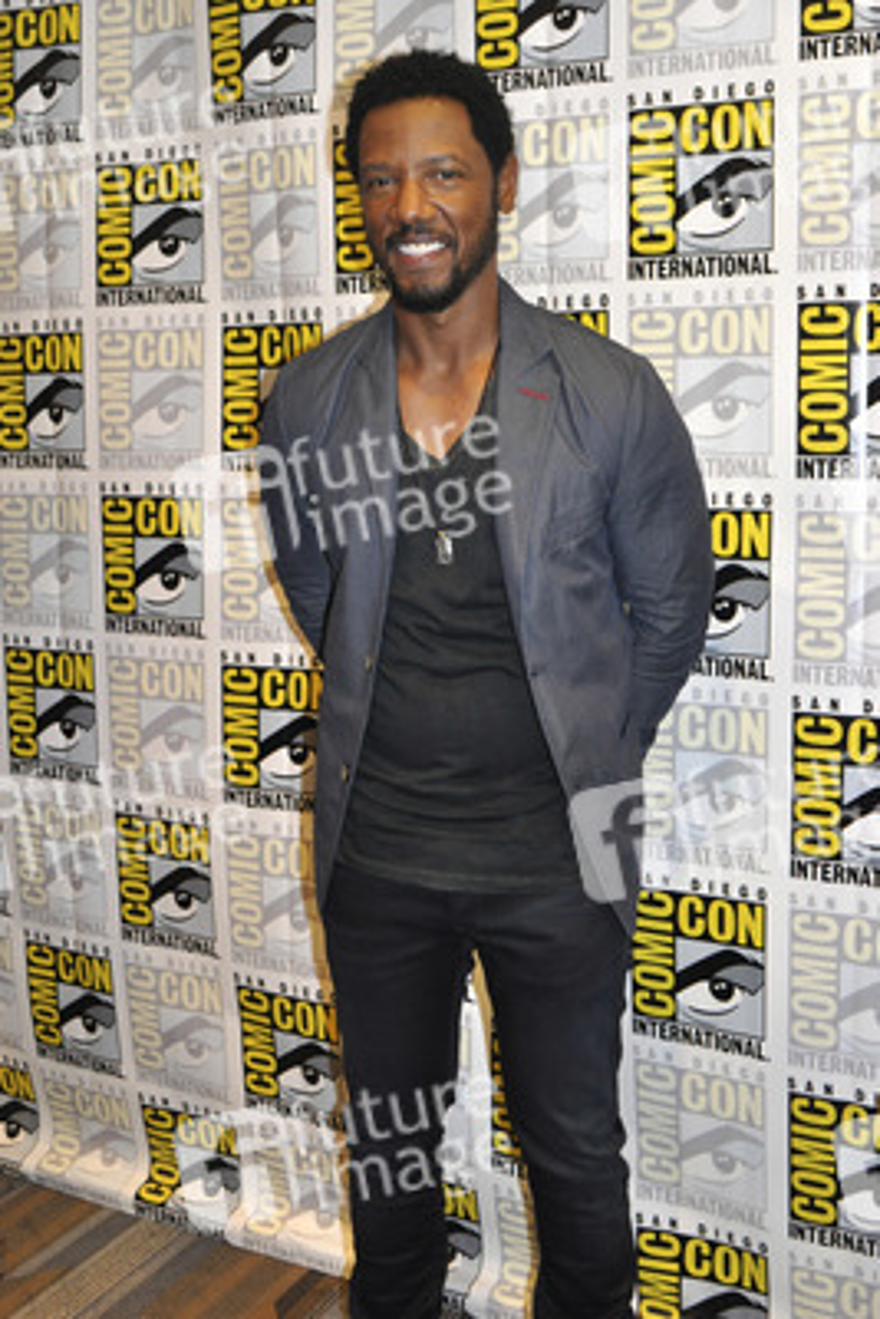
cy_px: 660
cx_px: 440
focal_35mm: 36
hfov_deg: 36.9
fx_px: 1319
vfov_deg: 53.1
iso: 1000
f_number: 4.5
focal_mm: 24
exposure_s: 1/60
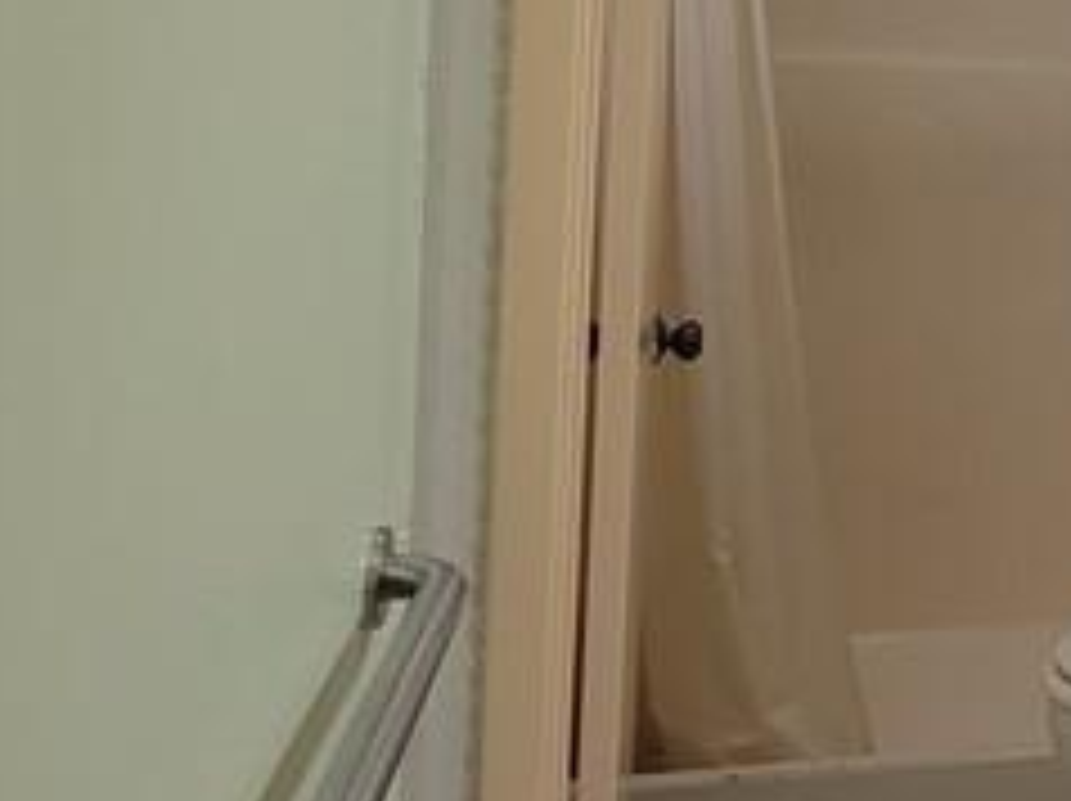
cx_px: 1494
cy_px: 54
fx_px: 1731
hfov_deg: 27.1
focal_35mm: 56
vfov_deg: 25.1
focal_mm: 2.2
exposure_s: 1/60
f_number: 2.2
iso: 160
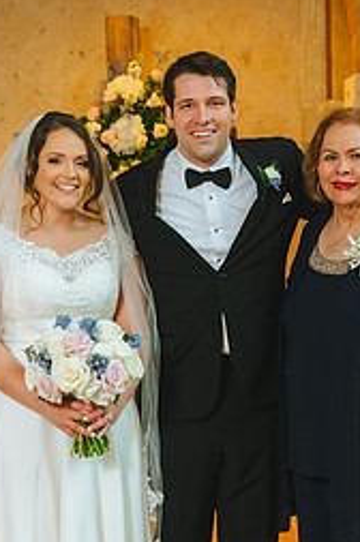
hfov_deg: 17.0
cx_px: 188
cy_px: 362
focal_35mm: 80
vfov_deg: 25.3
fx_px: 1203
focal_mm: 45
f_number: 4
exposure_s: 1/160
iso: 4000
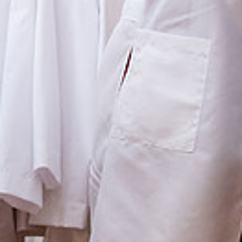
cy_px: -80
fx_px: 2689
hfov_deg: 5.1
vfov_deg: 5.1
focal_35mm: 340
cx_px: 249
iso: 1600
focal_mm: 90
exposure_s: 1/200
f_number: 3.5
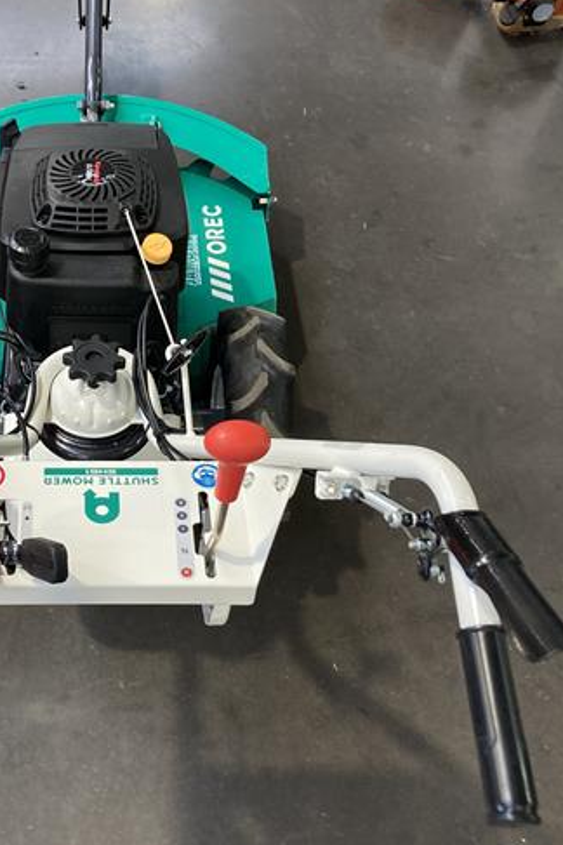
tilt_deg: -50.4
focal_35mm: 46
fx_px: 1079
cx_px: 108
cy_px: 400
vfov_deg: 42.7
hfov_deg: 28.6
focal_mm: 3.99
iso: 80
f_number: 1.8
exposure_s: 1/50
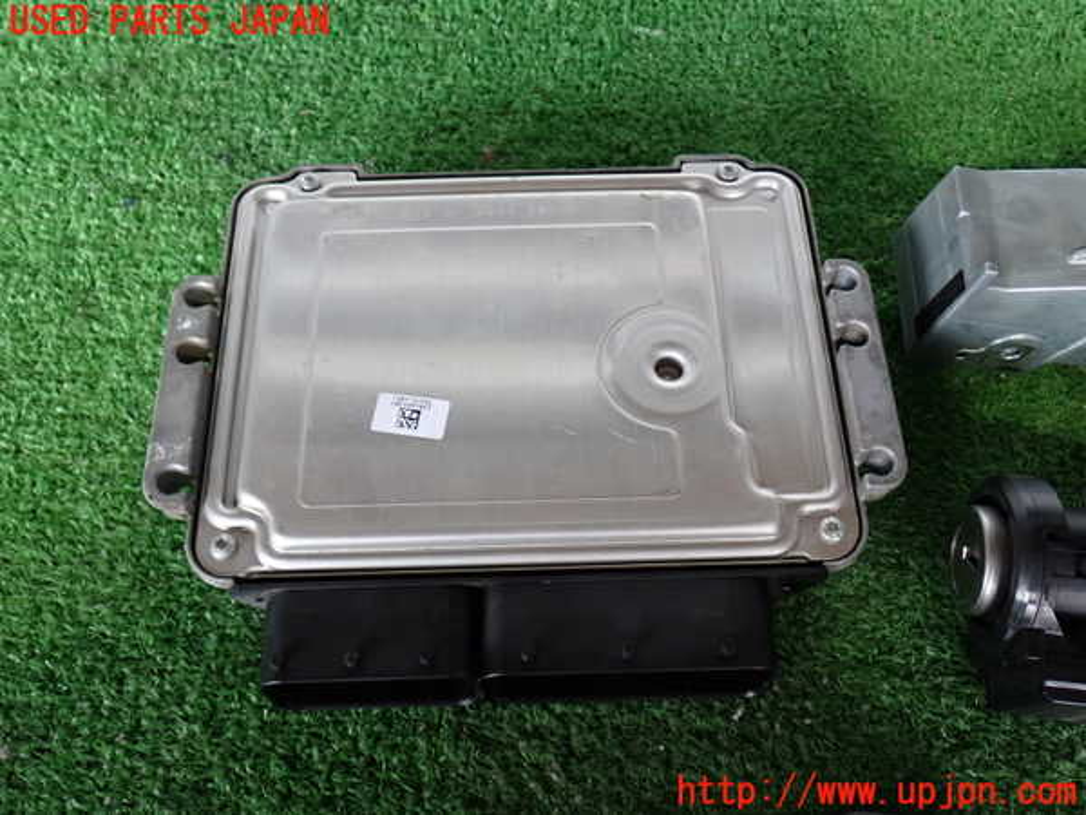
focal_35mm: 36
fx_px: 1129
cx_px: 543
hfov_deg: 51.4
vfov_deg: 39.7
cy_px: 408
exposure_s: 1/40
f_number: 2.5
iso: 320
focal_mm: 6.37
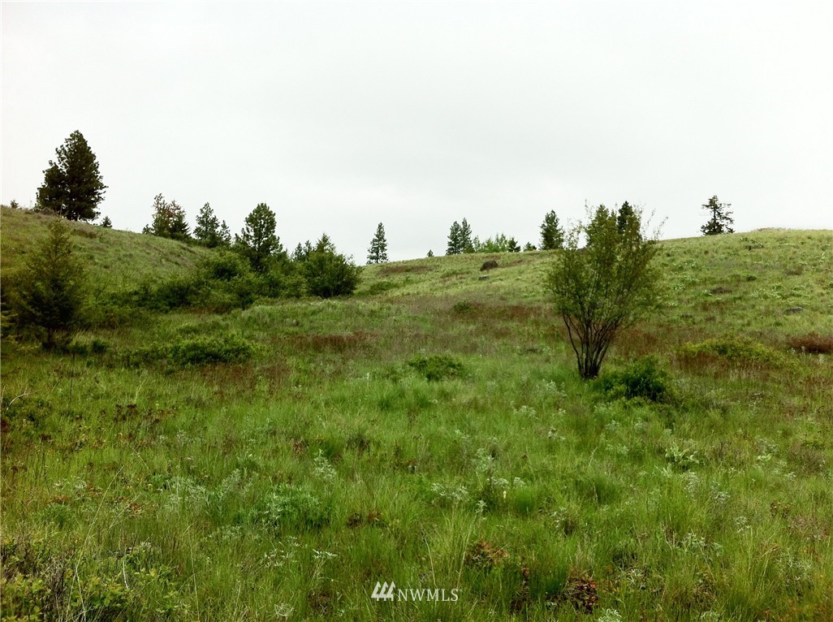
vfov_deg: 40.6
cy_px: 311
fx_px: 841
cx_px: 416
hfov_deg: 52.7
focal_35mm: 35
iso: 80
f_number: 2.8
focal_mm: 3.85
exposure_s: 1/702
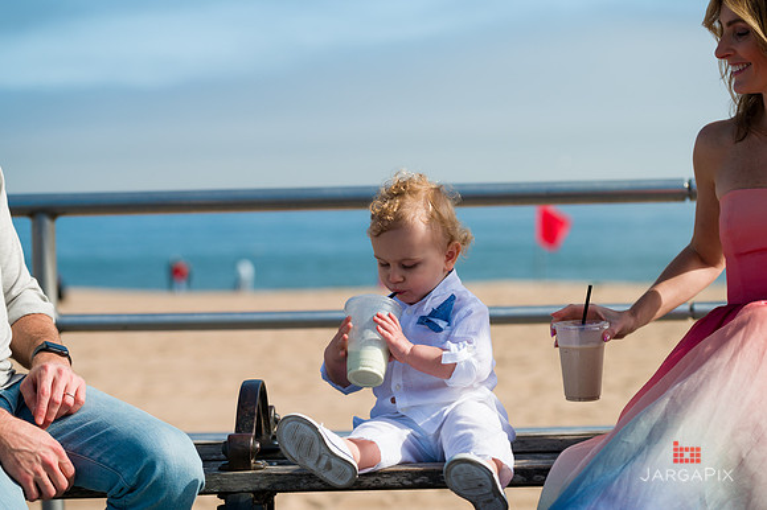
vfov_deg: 13.9
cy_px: 255
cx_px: 384
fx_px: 2087
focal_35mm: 98
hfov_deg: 20.8
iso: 200
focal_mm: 98
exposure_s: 1/2500
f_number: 4
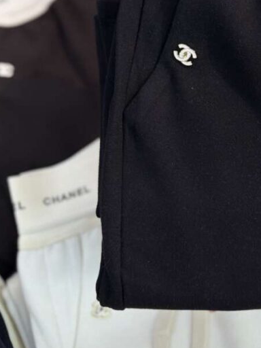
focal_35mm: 48
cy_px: 101
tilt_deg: -63.8
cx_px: 247
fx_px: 483
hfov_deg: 28.8
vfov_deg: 38.9
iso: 80
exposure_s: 1/379
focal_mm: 6.76
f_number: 1.78
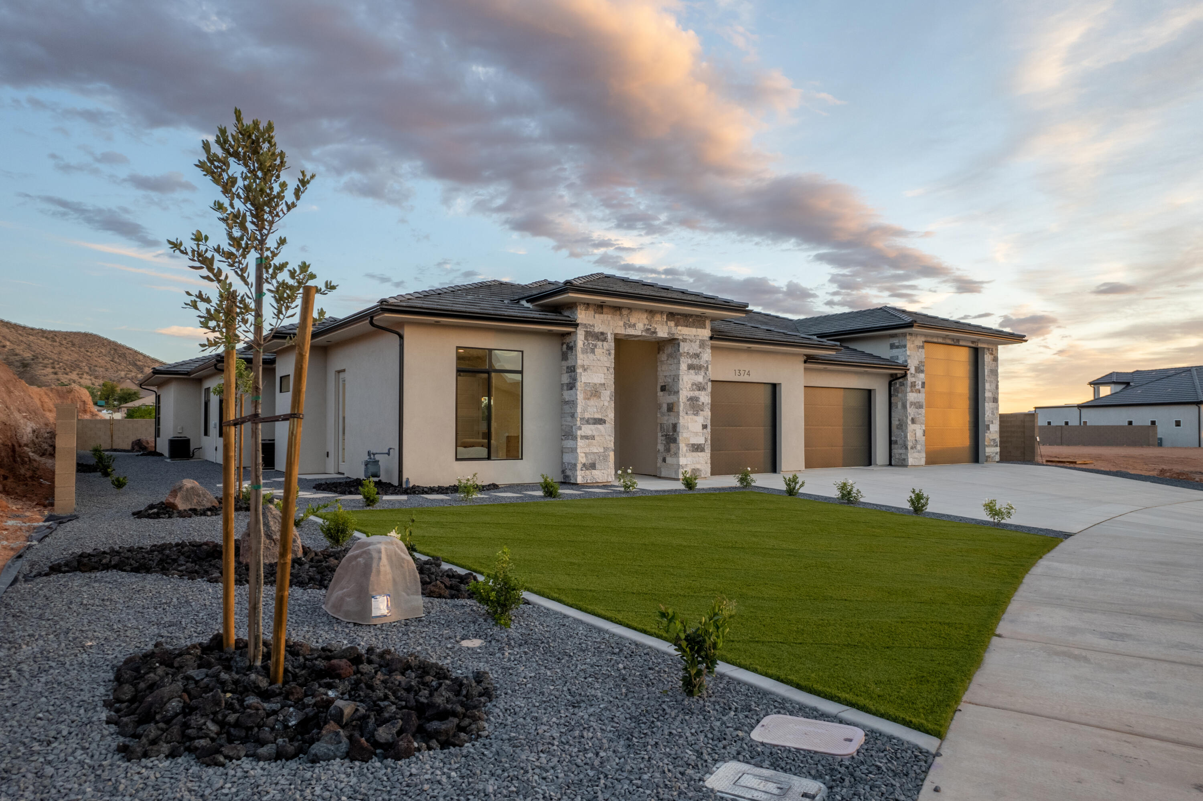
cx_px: 602
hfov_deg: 78.6
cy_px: 400
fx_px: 735
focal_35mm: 22
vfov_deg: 57.2
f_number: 2.8
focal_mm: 8.38
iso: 100
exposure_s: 1/40
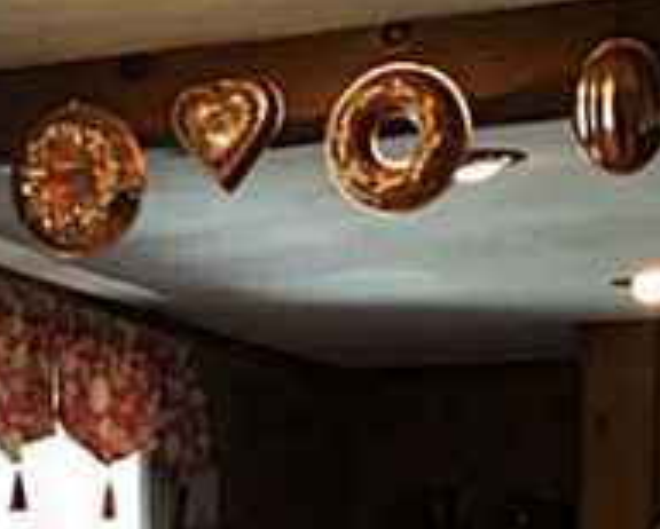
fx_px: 2307
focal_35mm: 118
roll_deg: -0.7
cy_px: 794
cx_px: -45
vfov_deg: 12.4
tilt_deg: -4.4
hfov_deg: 15.9
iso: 100
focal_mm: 4.15
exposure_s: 1/30
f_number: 2.2
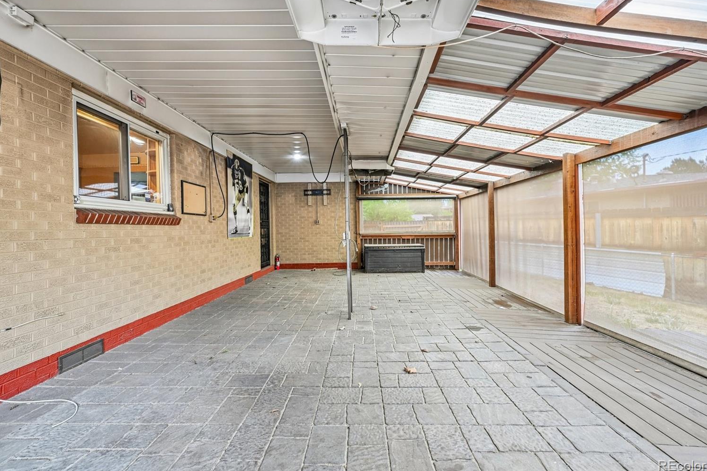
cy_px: 223
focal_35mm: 15
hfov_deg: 100.4
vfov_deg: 77.2
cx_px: 356
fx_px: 295
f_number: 11
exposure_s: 1/5
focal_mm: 14
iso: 400
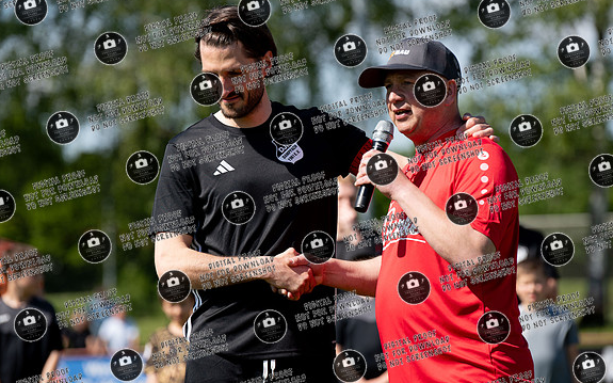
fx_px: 3056
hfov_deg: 11.5
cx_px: 323
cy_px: 172
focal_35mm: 183
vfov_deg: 7.2
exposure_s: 1/800
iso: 100
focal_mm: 170
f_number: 4
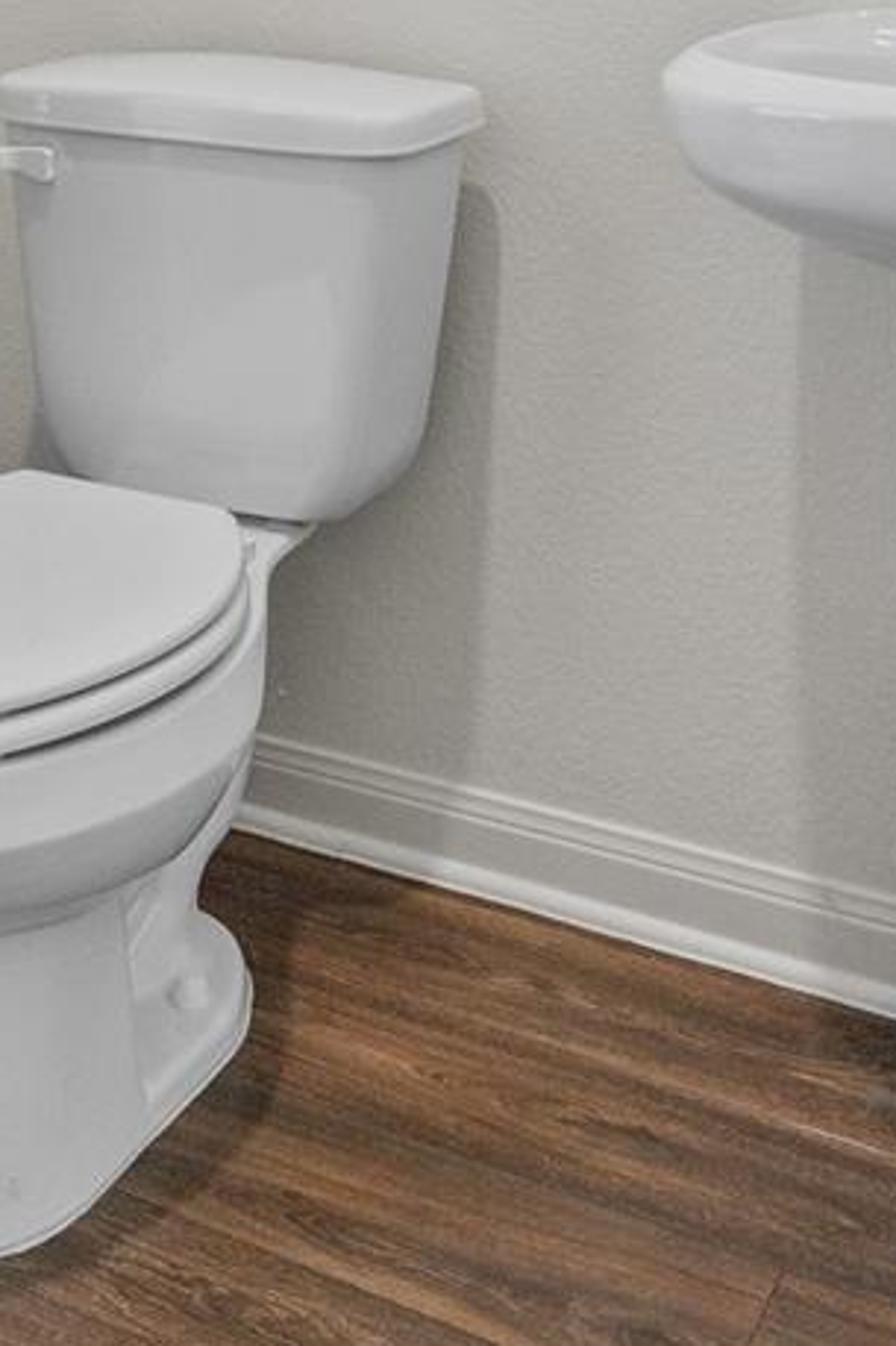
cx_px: 232
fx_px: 2129
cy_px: -191
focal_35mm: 57
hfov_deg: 23.5
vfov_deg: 30.7
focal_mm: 17
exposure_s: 1/15
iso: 500
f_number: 8
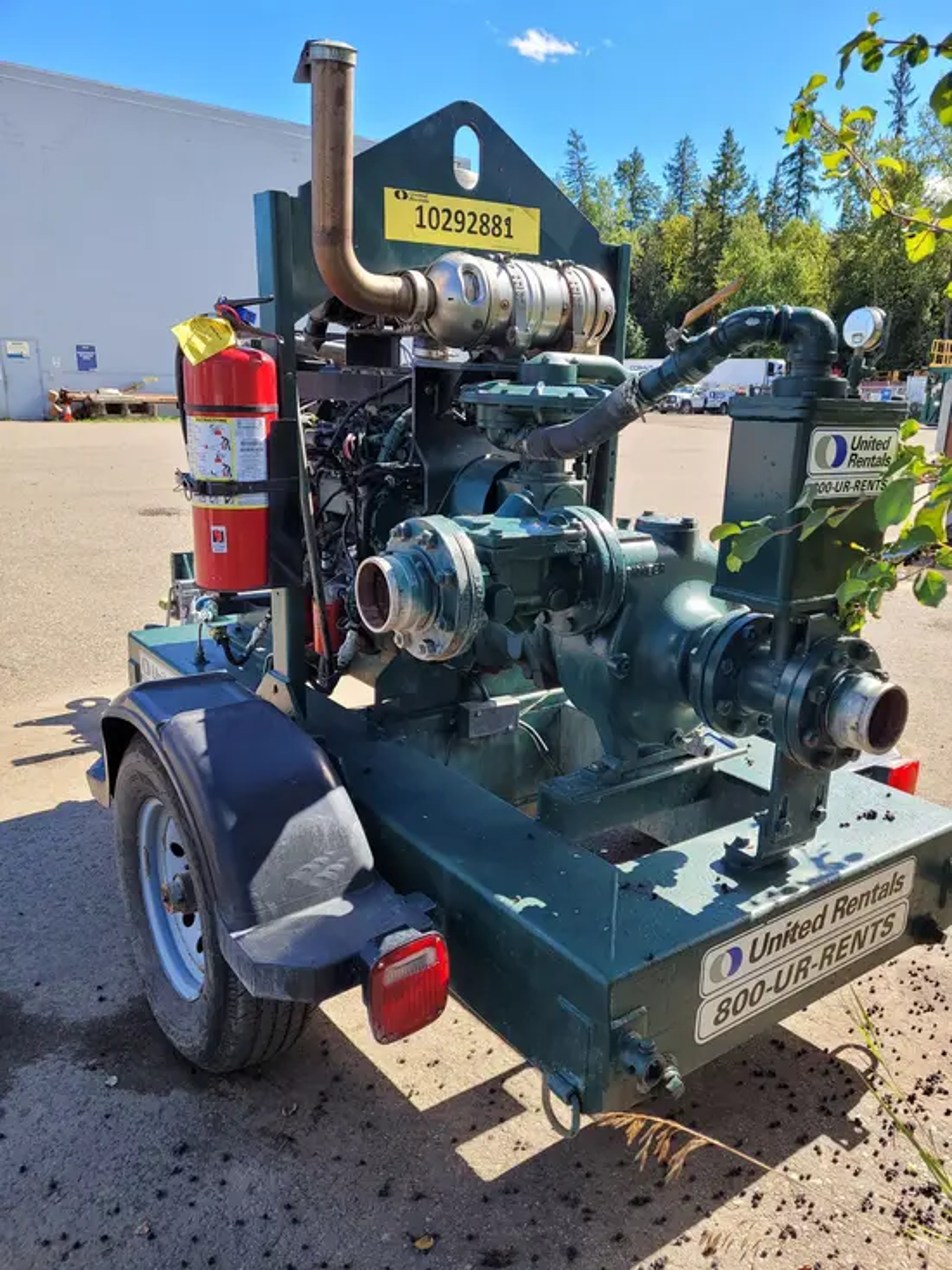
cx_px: 476
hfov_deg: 53.1
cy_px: 635
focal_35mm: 26
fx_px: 953
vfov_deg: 67.3
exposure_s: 1/629
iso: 40
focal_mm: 5.4
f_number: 1.8
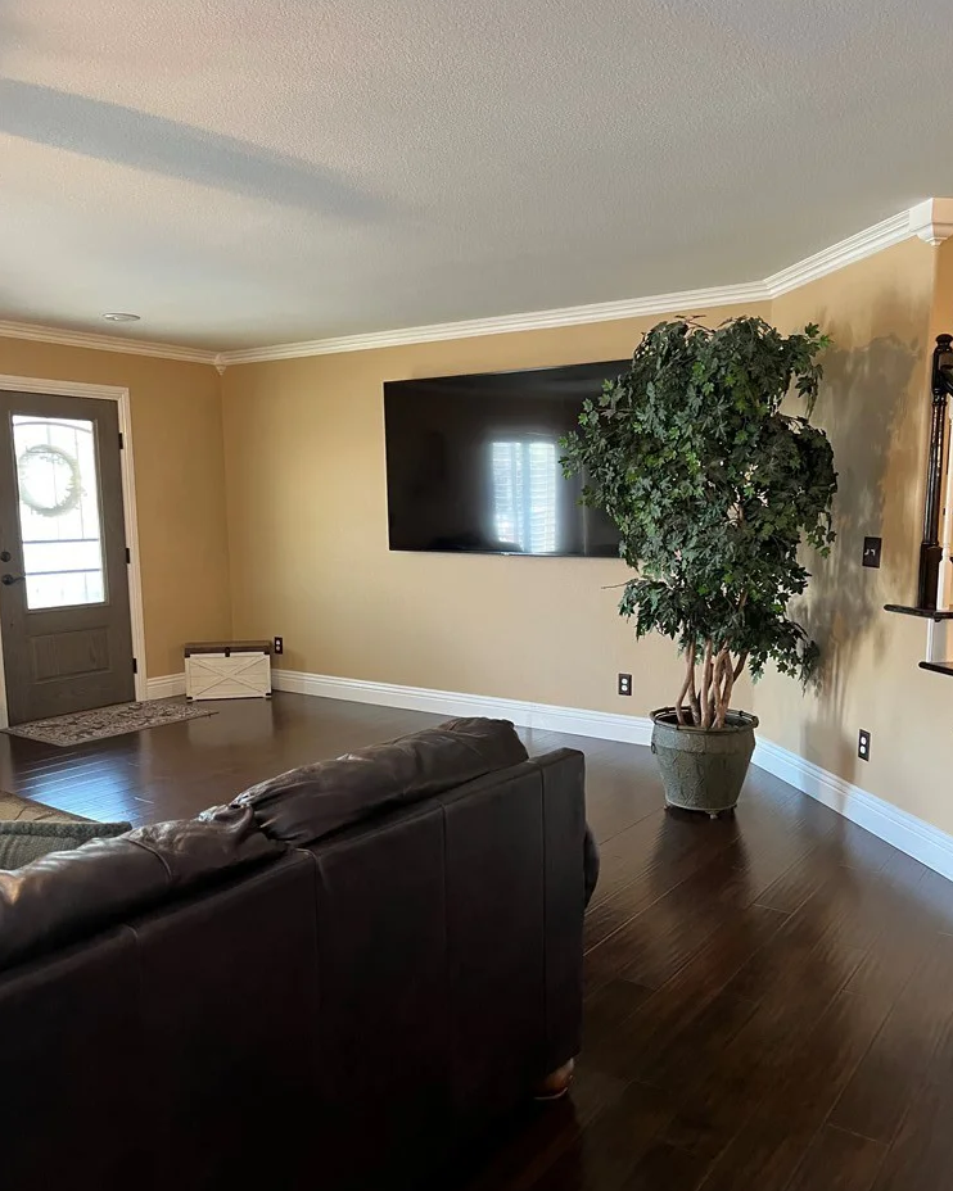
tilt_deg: -8.1
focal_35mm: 28
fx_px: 988
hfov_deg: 51.5
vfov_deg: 62.1
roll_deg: -0.1
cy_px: 644
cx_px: 488
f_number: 1.5
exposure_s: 1/60
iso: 500
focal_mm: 5.7
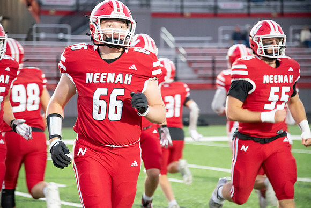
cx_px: 156
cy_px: 104
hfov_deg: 10.8
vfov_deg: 7.2
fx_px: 1642
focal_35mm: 190
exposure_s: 1/250
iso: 8000
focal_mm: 190
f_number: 5.6
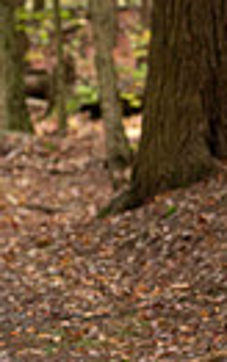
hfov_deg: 4.1
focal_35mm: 316
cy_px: 90
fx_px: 3124
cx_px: -194
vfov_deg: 6.6
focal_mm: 70
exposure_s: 1/200
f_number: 2.8
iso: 400
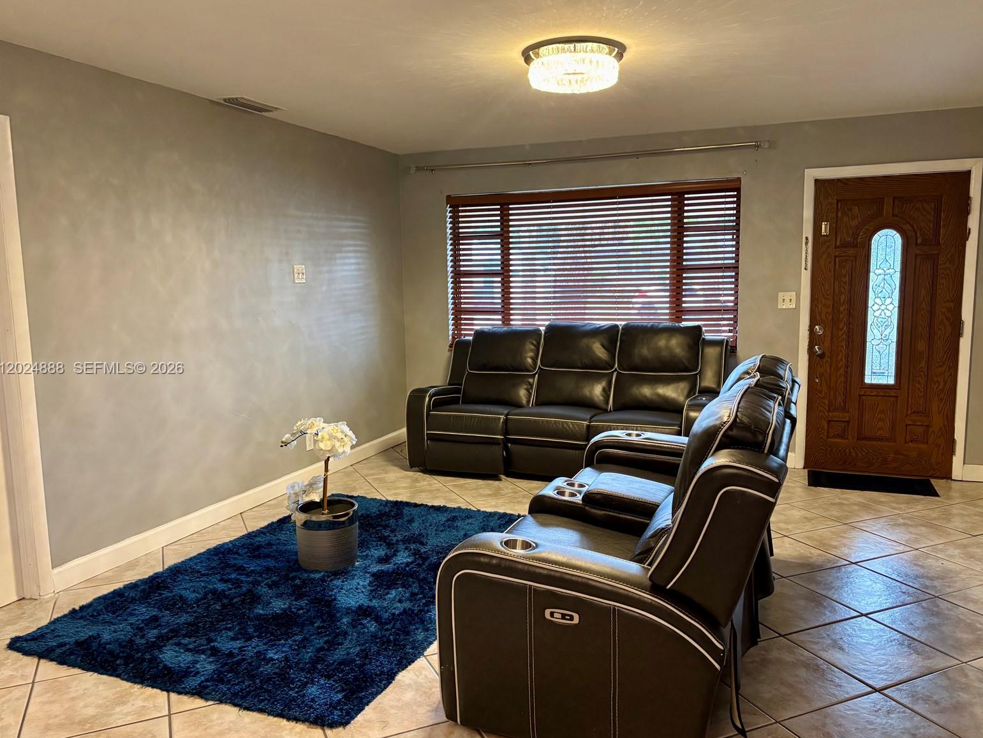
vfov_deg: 51.4
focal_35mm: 27
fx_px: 767
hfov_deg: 65.3
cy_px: 369
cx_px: 495
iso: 400
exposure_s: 1/60
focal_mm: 5.96
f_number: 1.6
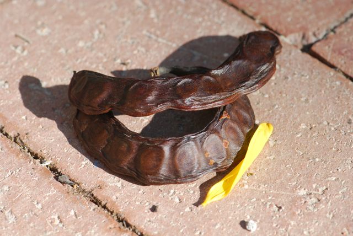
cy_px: 118
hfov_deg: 13.0
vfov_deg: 8.7
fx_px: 1546
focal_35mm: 158
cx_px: 176
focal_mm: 105
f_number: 8
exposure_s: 1/125
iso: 160
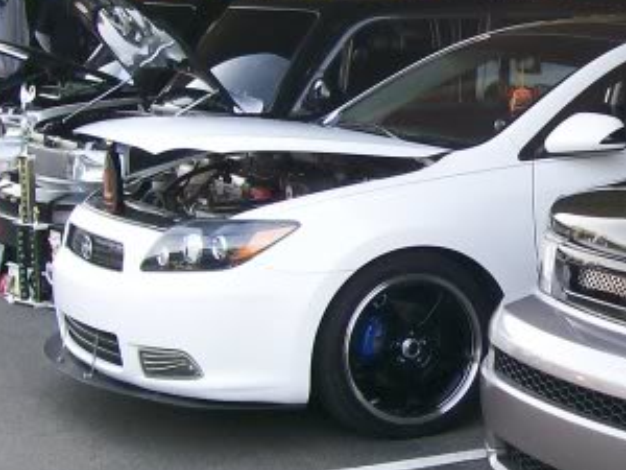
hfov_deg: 19.8
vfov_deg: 15.4
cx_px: 641
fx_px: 1736
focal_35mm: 96
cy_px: 261
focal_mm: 6
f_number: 2.7
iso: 80
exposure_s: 1/240
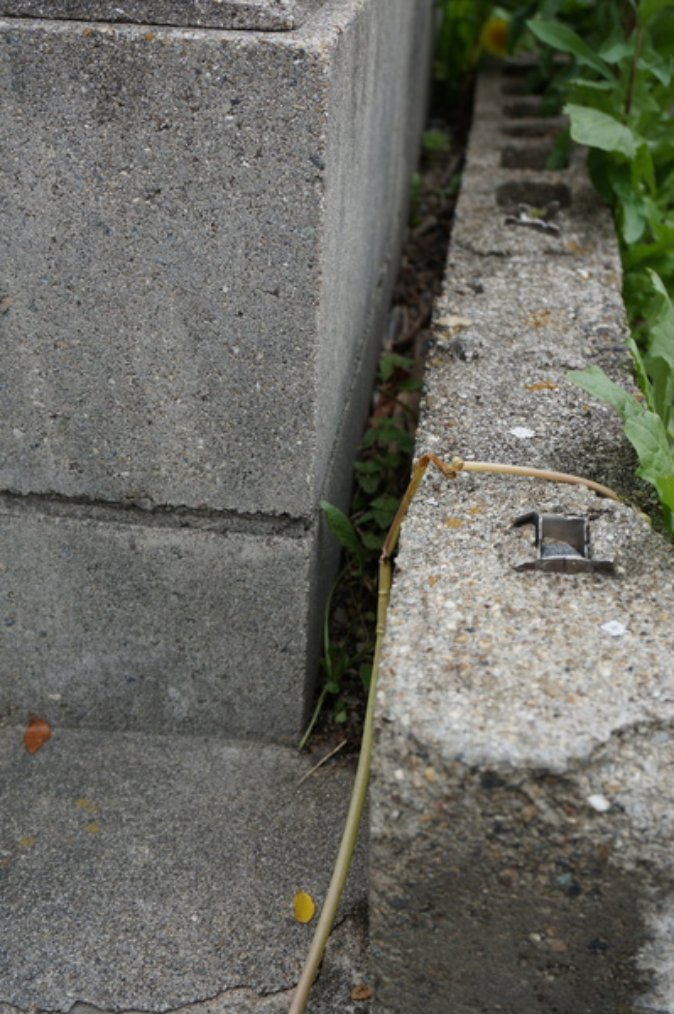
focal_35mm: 44
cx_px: 337
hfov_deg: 30.8
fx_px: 1224
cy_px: 507
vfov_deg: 45.0
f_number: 6.3
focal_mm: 29
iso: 100
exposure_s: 1/80
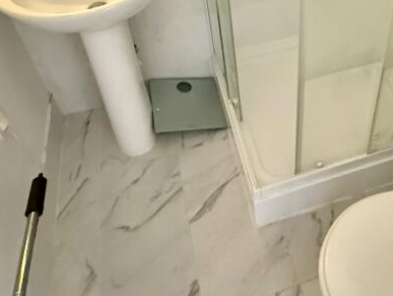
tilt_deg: -37.1
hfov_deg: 48.9
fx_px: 420
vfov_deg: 35.9
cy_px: 18
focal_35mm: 37
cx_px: 273
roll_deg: +1.3
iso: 1250
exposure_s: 1/50
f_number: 2.2
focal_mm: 2.22
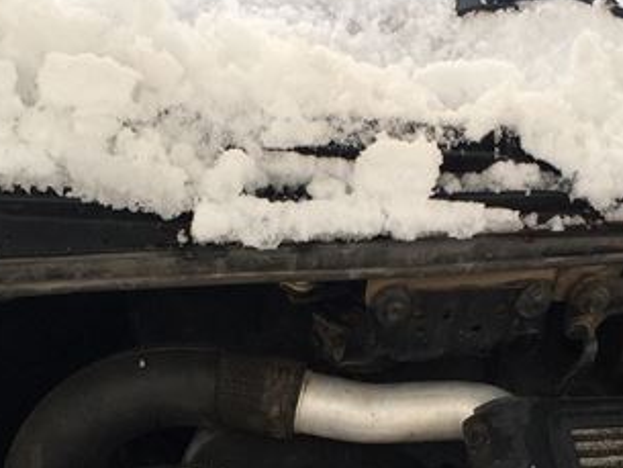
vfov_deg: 19.2
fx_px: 1368
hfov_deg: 25.6
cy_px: 370
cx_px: 329
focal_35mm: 76
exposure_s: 1/120
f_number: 2.2
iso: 50
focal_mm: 4.15
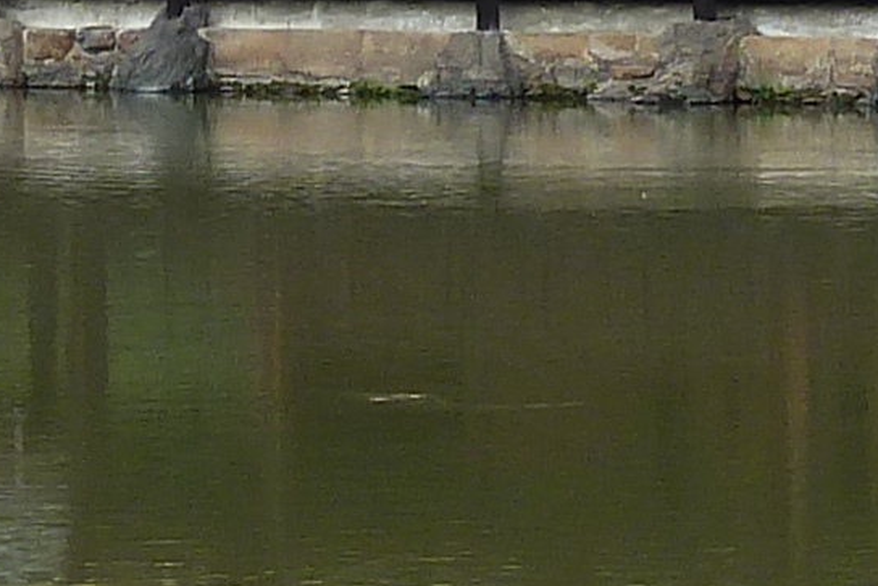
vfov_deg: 3.7
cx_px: 1064
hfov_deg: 5.6
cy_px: -87
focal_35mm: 367
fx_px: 8953
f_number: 4
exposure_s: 1/100
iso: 80
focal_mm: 7.9
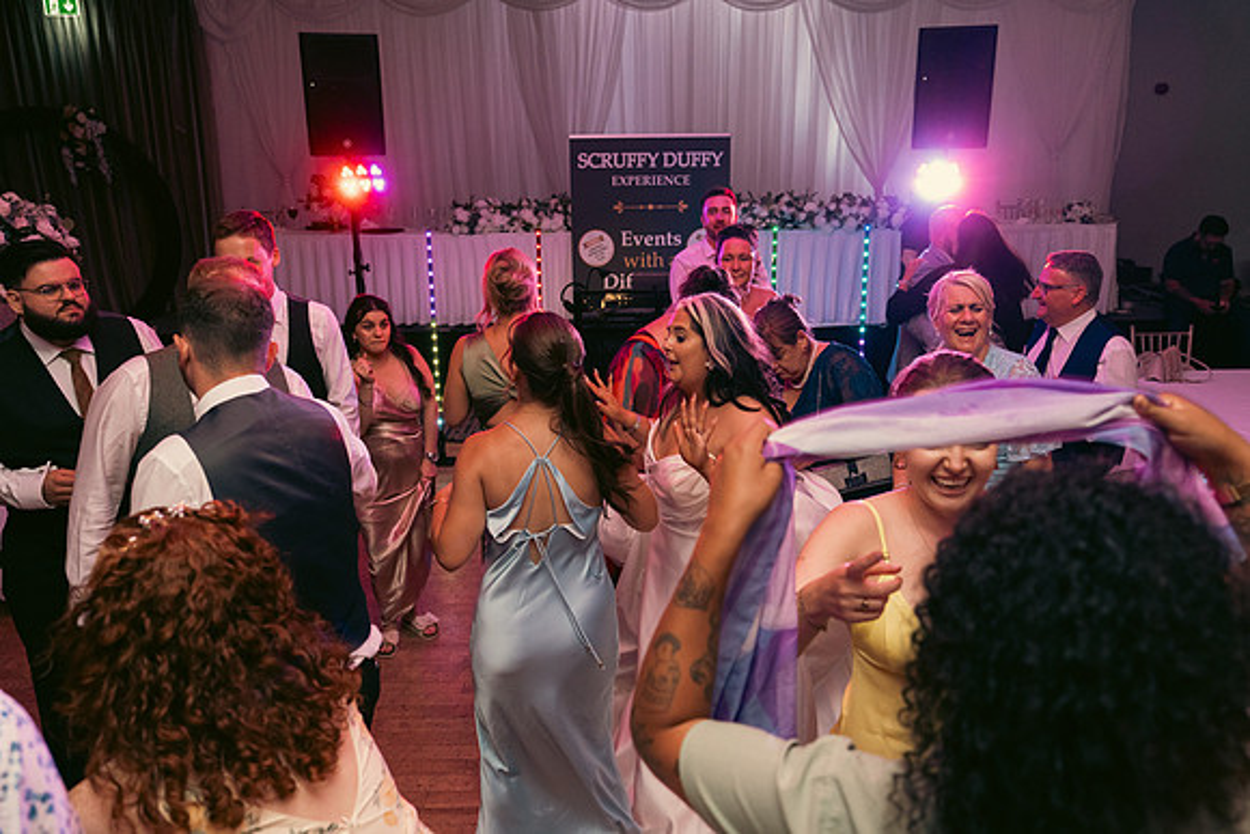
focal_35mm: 28
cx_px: 625
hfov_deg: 65.5
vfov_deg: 46.4
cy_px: 417
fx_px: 972
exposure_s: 1/160
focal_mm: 28
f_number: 3.5
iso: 2500
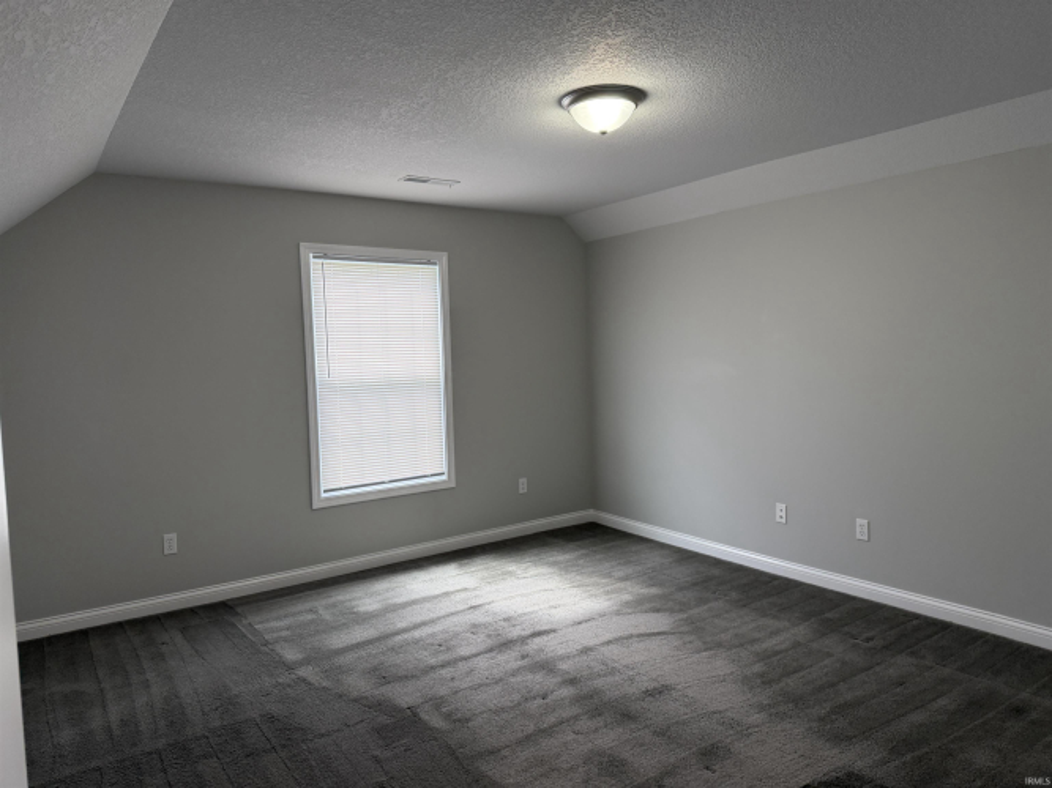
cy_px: 394
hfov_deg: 71.6
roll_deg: +1.5
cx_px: 526
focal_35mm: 24
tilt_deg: -3.3
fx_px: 729
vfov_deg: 56.8
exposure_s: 1/162
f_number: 1.78
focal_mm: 6.76
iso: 200
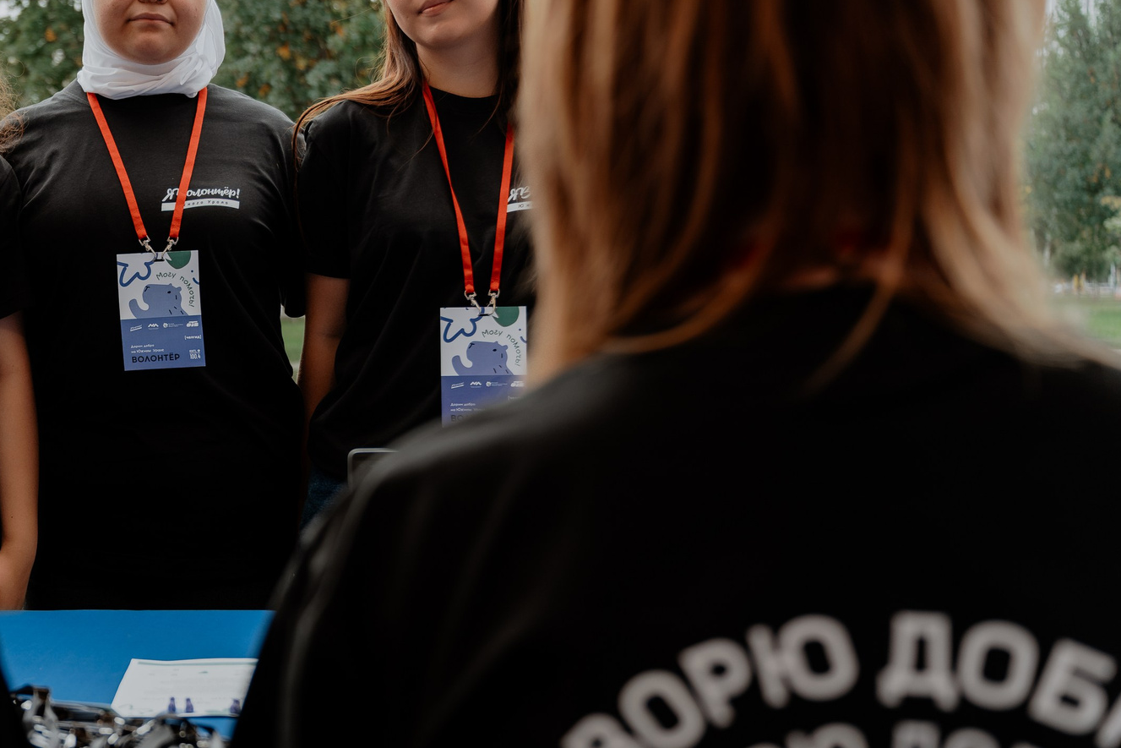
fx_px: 1682
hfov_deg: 34.6
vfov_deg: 25.0
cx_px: 88
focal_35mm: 54
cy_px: 462
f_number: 2.8
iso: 100
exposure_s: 1/400
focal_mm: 28
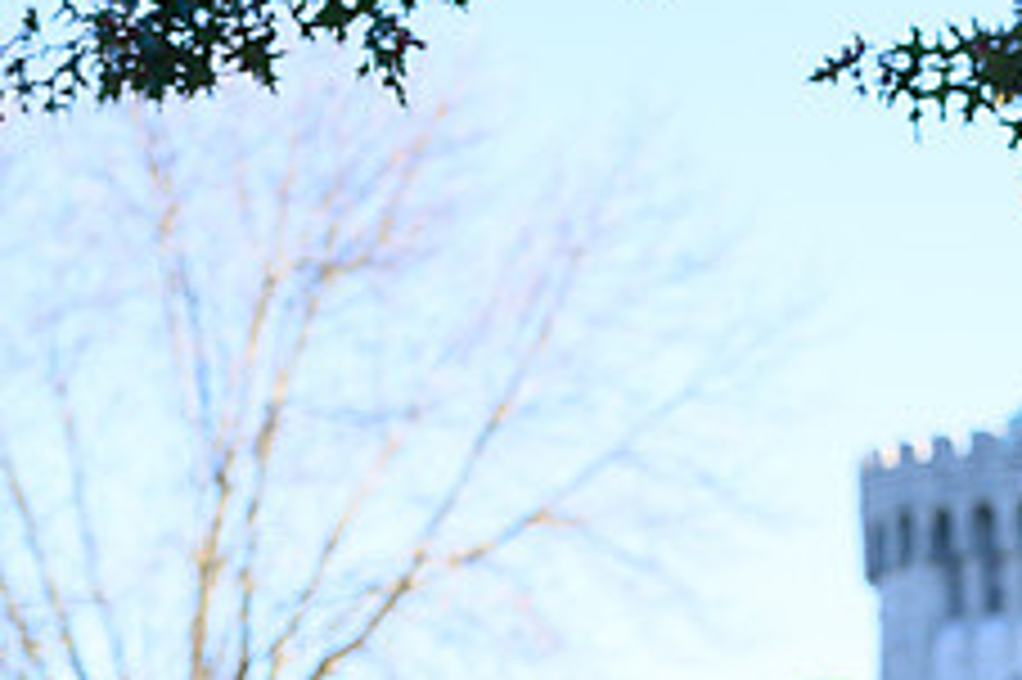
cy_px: 662
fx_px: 6241
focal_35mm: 220
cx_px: 1126
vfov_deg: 6.2
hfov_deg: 9.3
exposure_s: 1/6400
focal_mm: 86
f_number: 3.2
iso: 1600
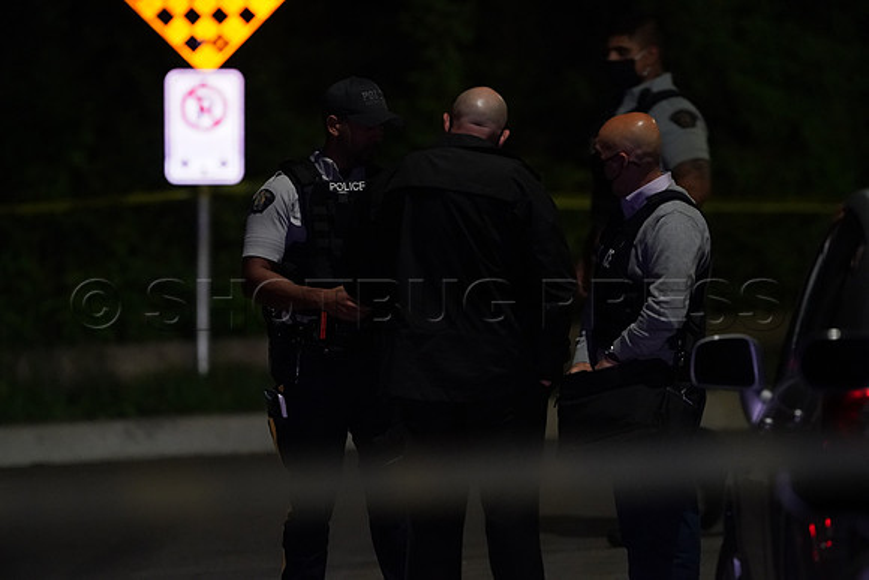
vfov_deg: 1.6
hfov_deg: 2.5
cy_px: 290
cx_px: 434
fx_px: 20280
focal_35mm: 840
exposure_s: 1/60
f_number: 6.3
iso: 8000
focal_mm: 840
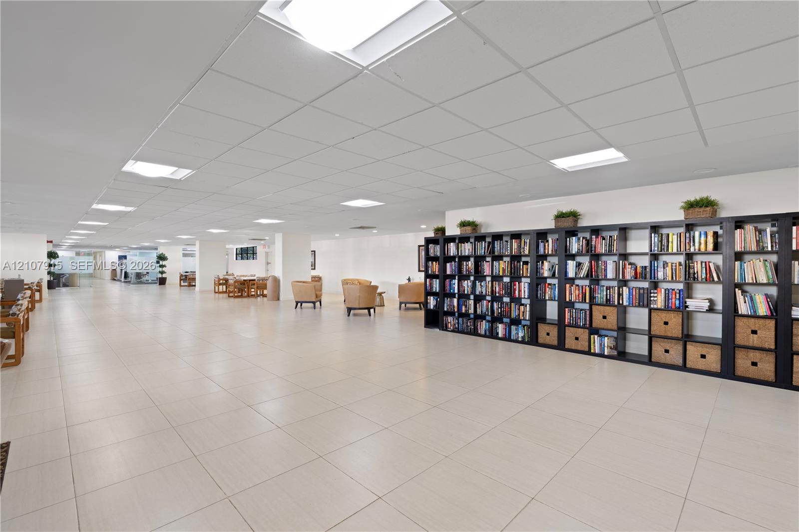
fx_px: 355
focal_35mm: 16
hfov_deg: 96.7
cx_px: 400
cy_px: 266
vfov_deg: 73.7
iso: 200
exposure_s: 1/2.5
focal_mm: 16
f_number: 8
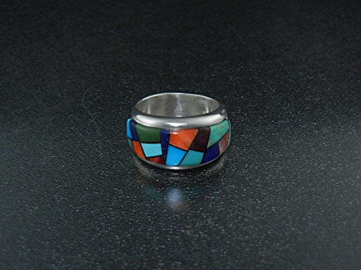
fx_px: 615
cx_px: 180
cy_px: 135
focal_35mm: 59
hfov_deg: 32.7
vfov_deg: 24.8
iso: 800
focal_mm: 10.6
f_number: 8
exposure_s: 1/30
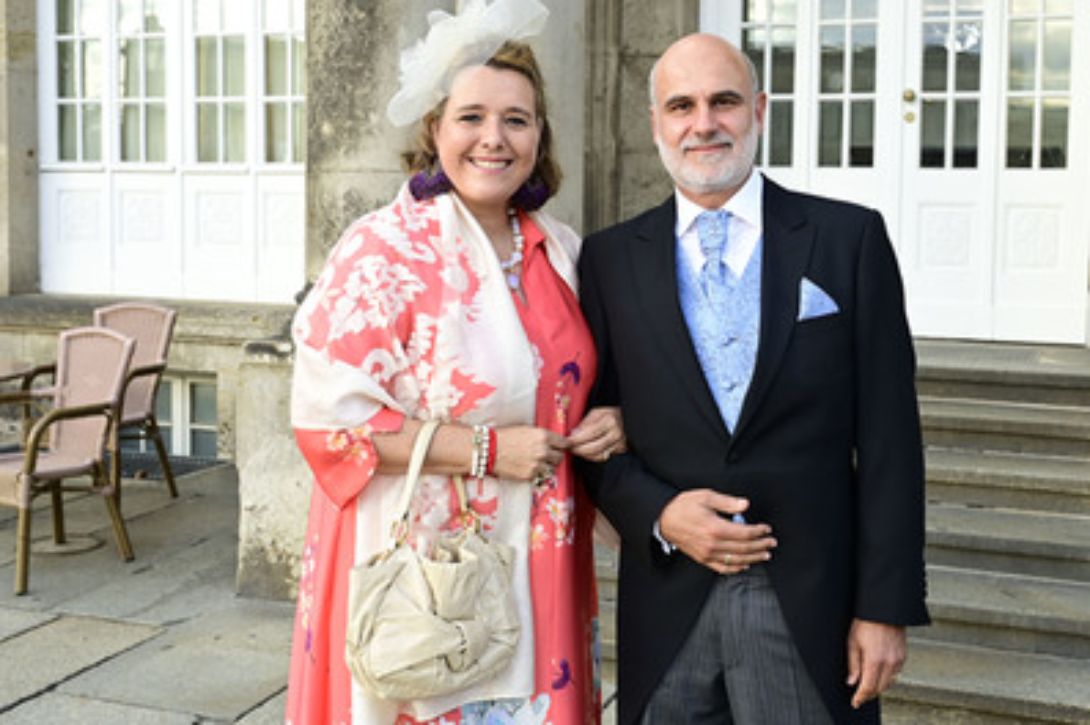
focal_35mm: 42
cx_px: 611
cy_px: 324
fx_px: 1271
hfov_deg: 46.3
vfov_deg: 31.8
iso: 400
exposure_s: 1/200
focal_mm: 37
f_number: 6.3
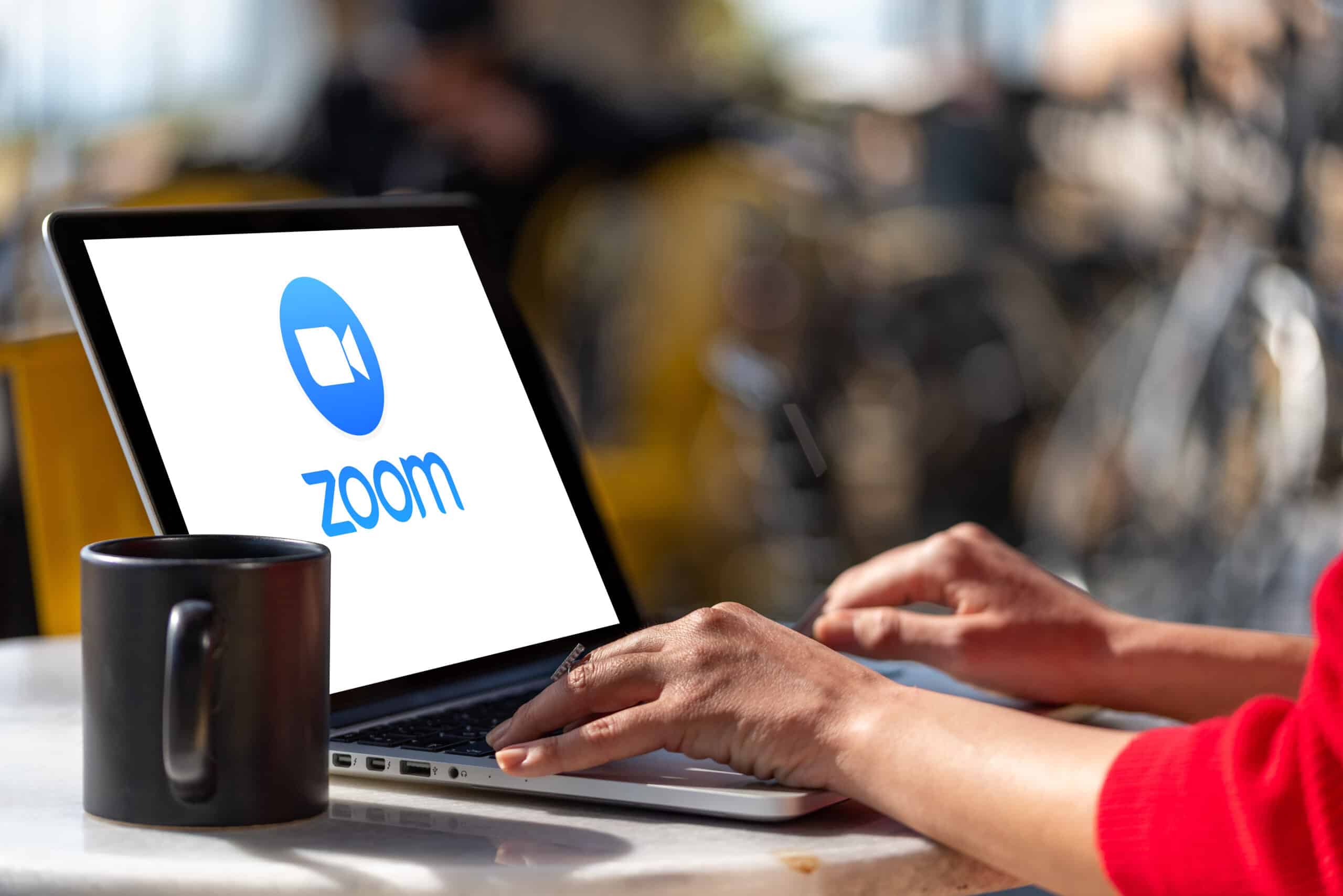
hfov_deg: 19.4
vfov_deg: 13.1
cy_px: 448
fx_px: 3918
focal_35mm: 105
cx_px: 672
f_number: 3
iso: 160
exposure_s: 1/1250
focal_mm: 105
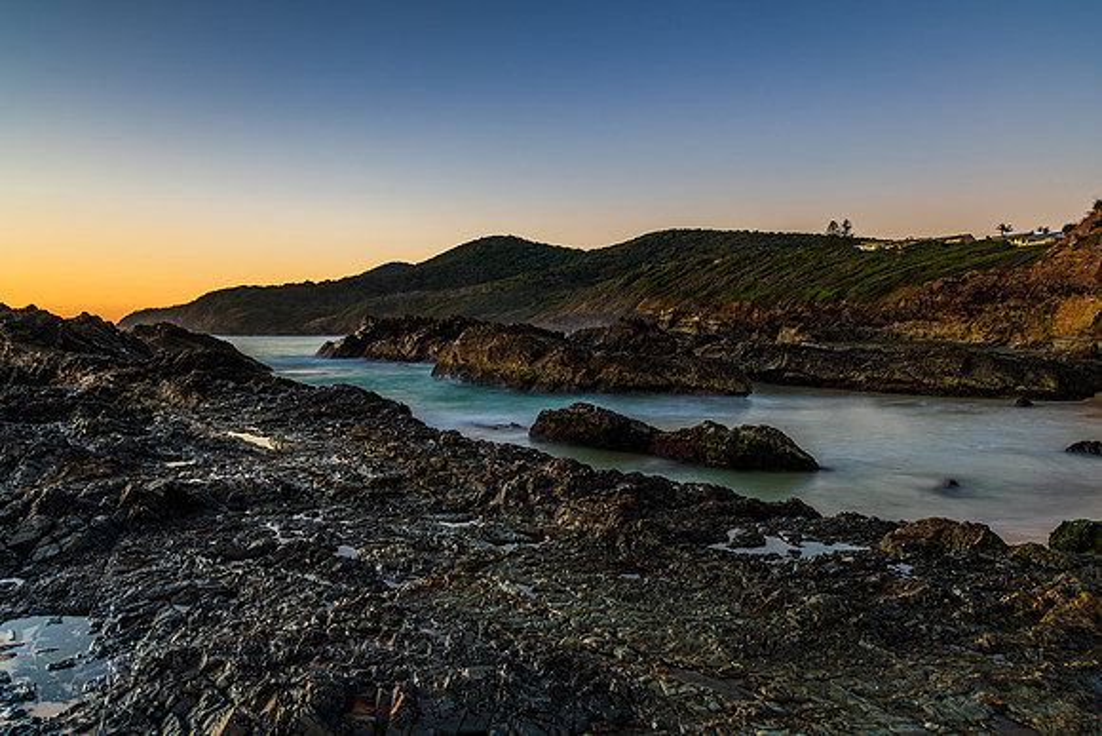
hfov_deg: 71.7
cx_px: 551
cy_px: 368
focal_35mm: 25
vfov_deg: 51.5
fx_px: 762
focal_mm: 24
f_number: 9
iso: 64
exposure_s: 5
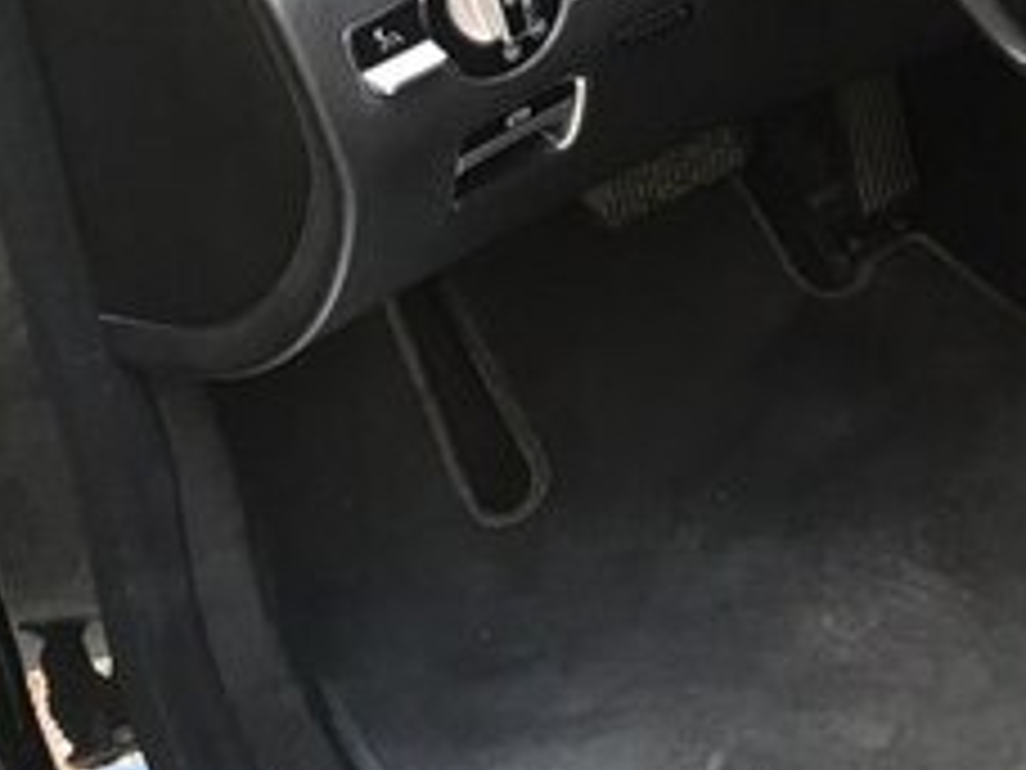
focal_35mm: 81
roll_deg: +2.5
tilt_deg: -25.3
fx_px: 2401
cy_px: -281
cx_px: 1116
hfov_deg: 22.8
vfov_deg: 17.0
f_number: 1.8
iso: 25
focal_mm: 3.99
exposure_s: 1/33
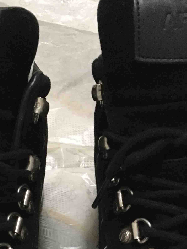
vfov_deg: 25.6
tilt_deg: -45.0
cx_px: 64
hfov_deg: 20.4
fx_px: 519
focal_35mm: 72
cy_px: 253
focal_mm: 4.15
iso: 250
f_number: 2.2
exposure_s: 1/15
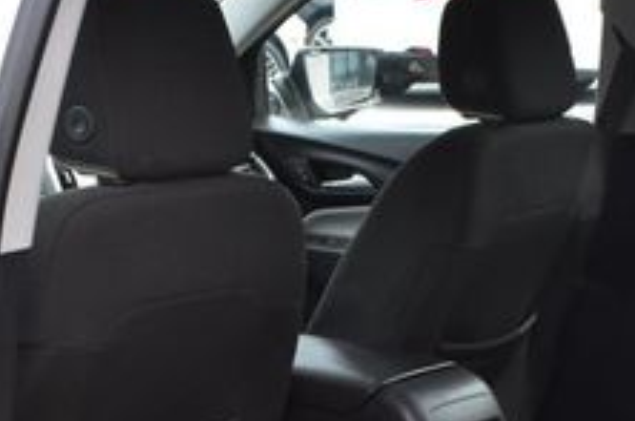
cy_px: 533
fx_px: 1373
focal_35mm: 78
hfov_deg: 26.0
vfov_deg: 16.5
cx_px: 315
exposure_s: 1/125
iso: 400
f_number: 9
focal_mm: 18
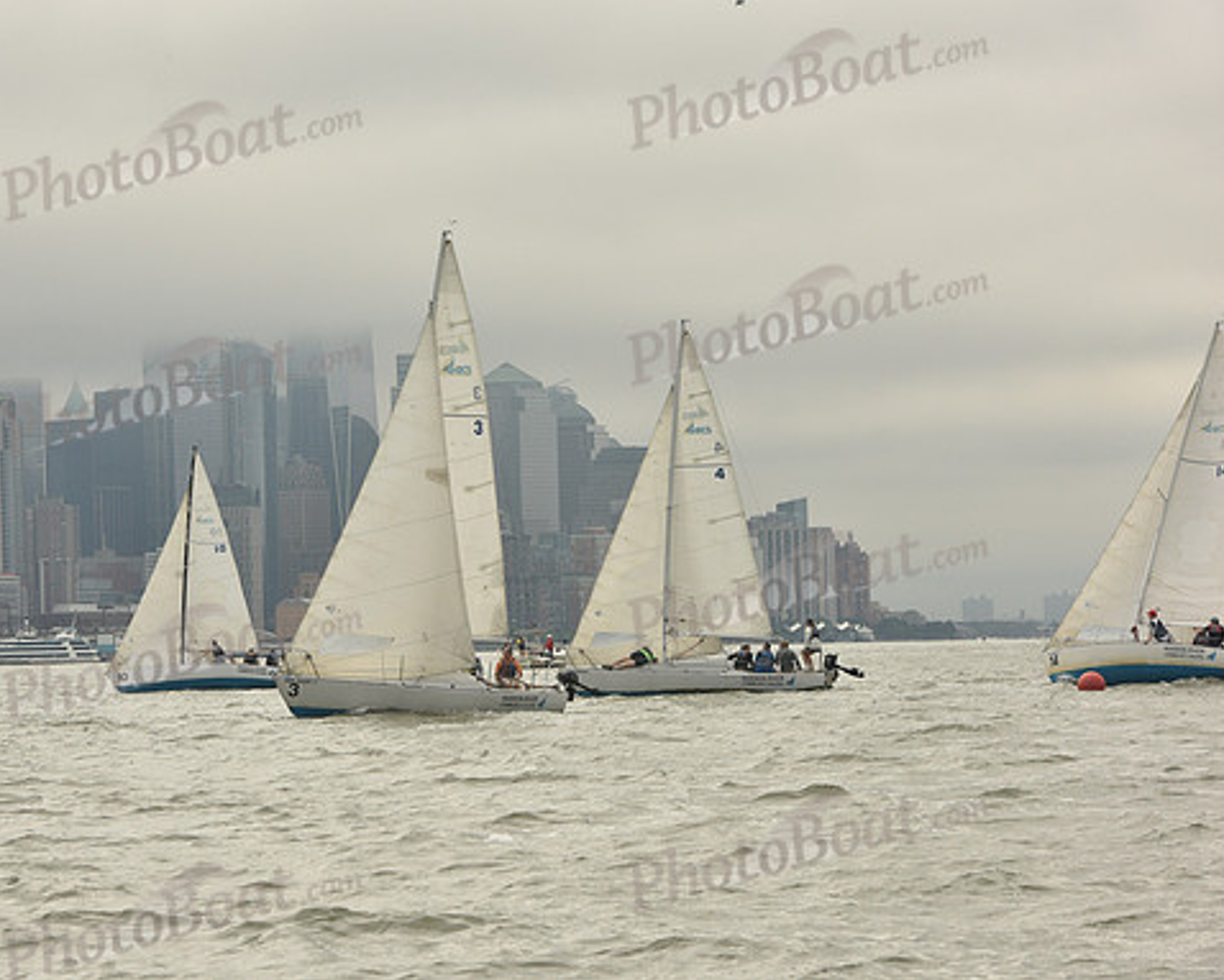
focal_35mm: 148
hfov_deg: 13.0
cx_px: 497
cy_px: 487
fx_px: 5365
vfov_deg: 10.4
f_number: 13
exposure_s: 1/800
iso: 400
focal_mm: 130
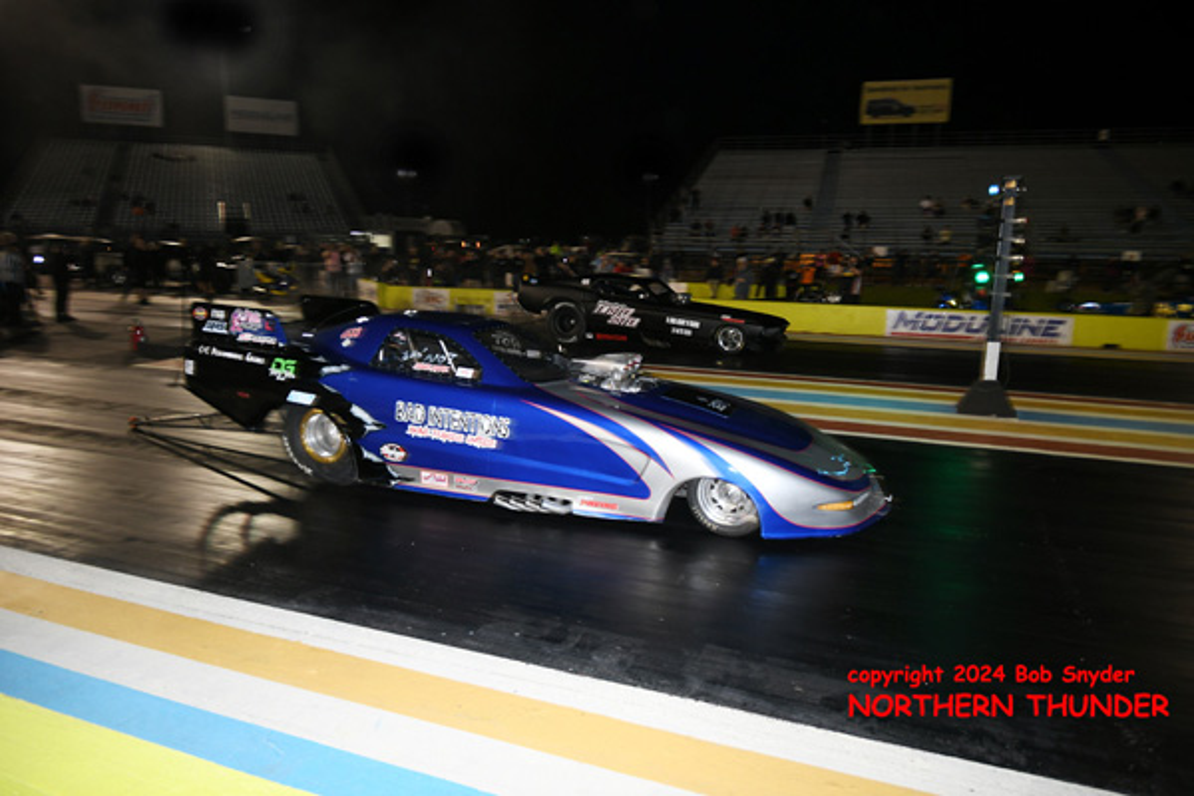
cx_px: 597
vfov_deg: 53.1
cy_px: 398
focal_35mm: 24
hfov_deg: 73.7
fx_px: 796
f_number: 2.8
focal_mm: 16
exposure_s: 1/160
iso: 400
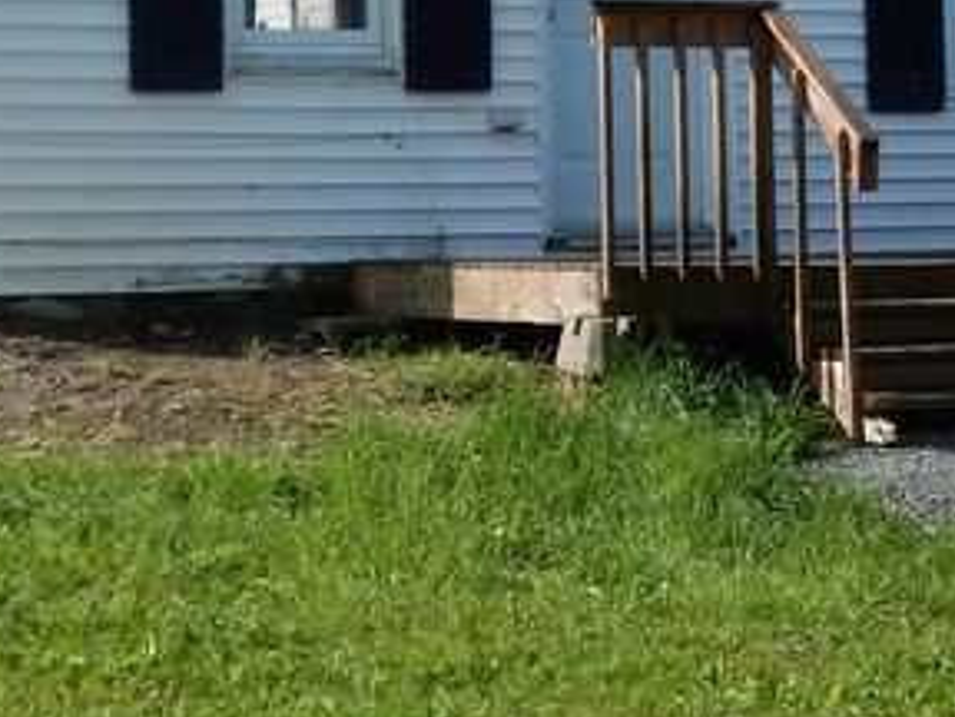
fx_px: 3531
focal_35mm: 128
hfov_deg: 15.4
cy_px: -143
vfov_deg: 11.4
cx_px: 295
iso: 125
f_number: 4
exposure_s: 1/800
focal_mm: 6.4
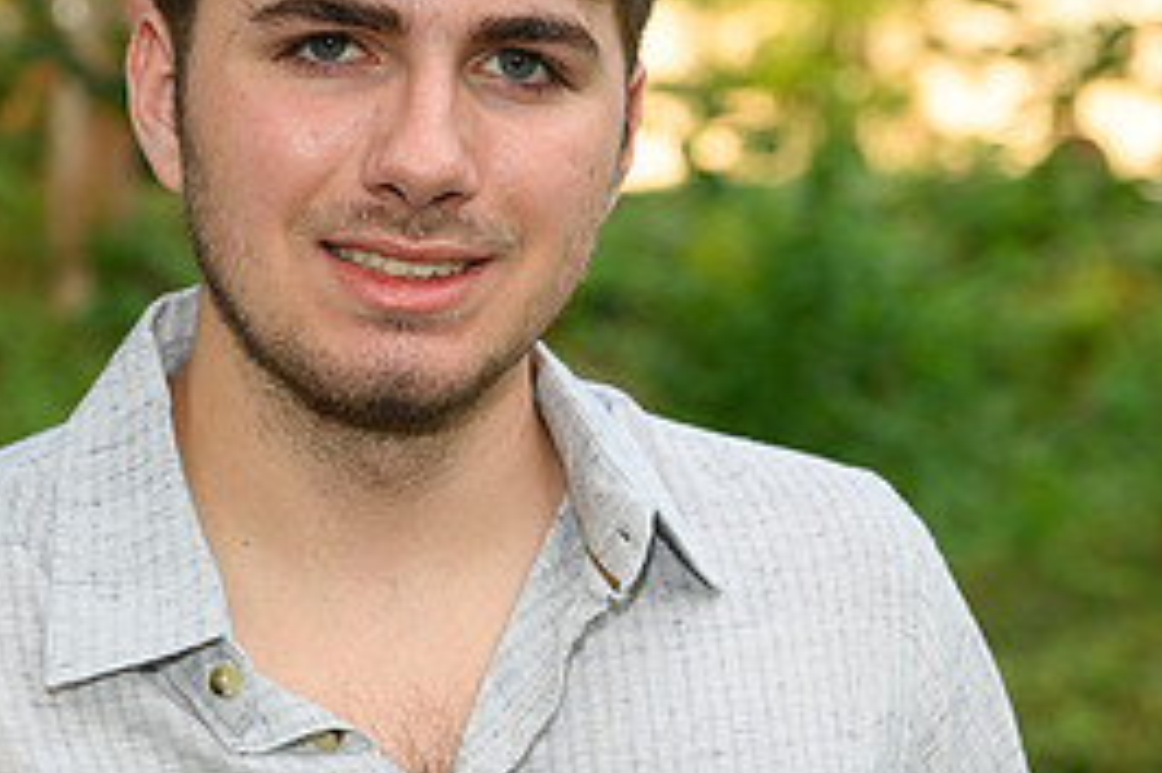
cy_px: 369
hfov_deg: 14.2
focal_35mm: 144
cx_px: 402
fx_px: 4645
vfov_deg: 9.5
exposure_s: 1/100
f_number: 5
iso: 200
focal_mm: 66
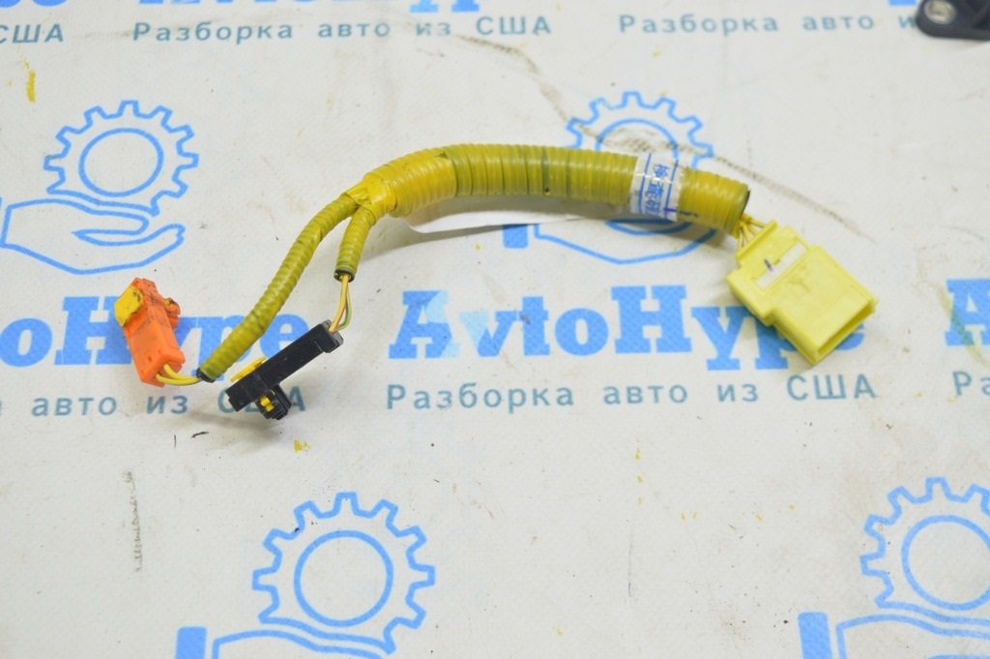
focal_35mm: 48
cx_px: 495
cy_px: 330
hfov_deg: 41.1
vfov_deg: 28.0
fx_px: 1319
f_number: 5.6
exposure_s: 1/20
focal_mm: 32
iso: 400
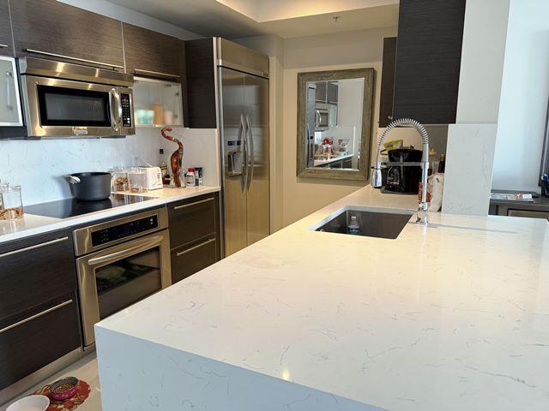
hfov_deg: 71.6
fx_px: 381
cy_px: 206
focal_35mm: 24
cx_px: 274
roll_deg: +0.2
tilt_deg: -10.7
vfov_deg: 56.8
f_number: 1.78
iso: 200
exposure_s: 1/60
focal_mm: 6.76
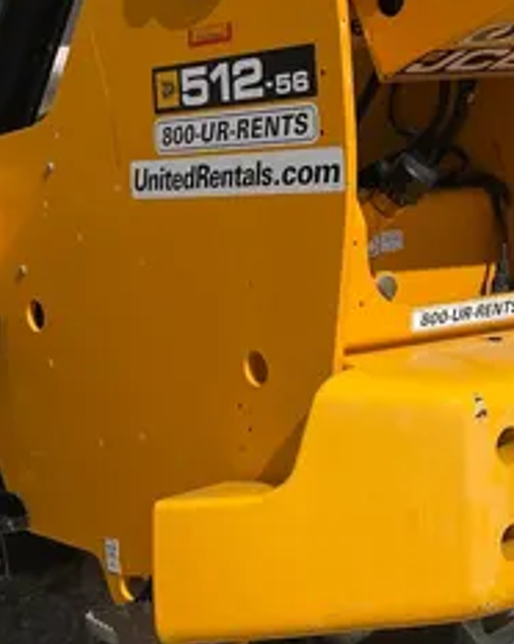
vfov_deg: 23.8
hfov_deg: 18.7
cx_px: 6
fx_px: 1523
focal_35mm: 80
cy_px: 245
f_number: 1.6
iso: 32
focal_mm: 4.2
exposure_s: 1/6897
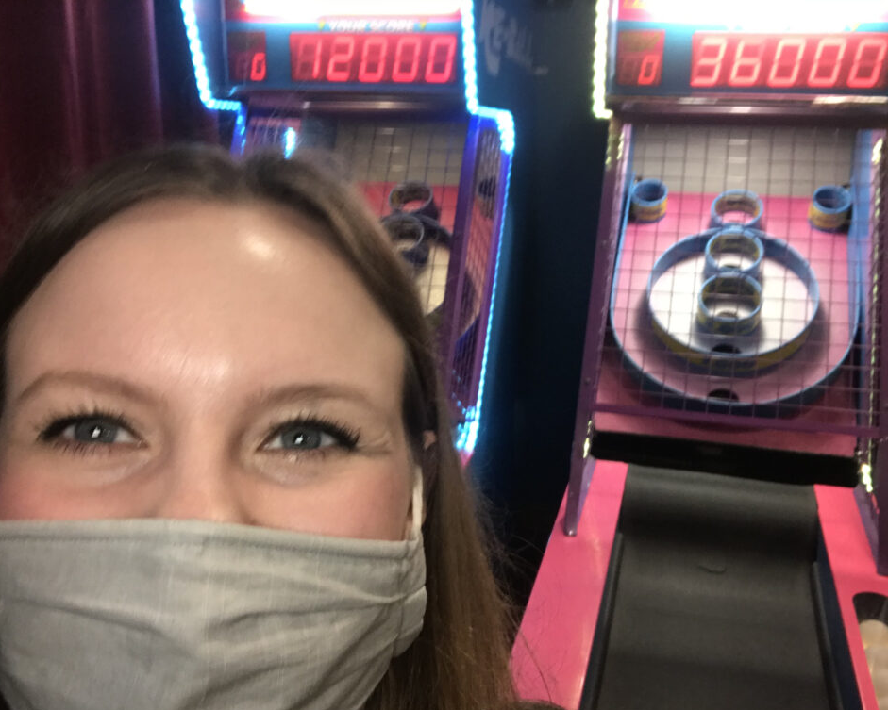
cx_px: 480
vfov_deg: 43.4
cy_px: 362
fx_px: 894
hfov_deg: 52.8
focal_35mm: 34
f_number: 2.2
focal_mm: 2.87
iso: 100
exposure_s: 1/20
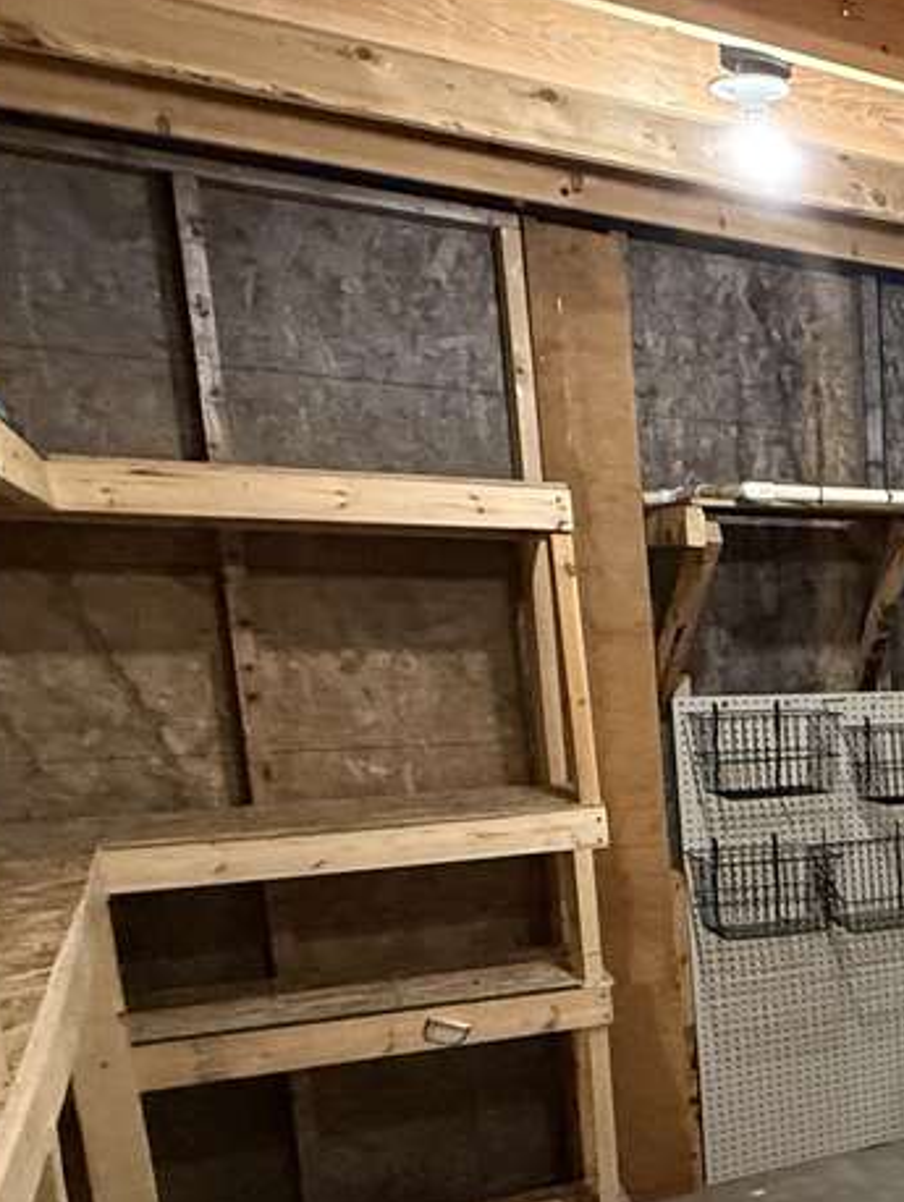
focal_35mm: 39
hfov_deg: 25.3
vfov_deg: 46.8
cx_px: 1431
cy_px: 838
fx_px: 1356
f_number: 2.2
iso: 500
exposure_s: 1/60
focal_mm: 2.22
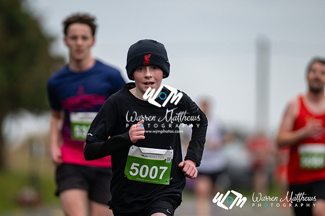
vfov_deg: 3.1
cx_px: 162
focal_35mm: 450
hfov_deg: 4.6
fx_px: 4060
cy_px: 108
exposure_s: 1/1600
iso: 280
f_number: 2.8
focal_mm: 300
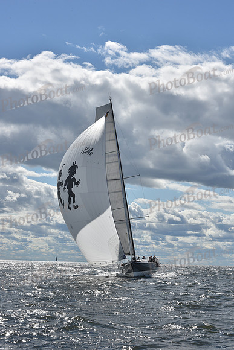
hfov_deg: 19.5
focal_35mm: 70
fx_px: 682
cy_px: 175
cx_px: 117
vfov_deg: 28.8
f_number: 14
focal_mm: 70
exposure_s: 1/640
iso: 250
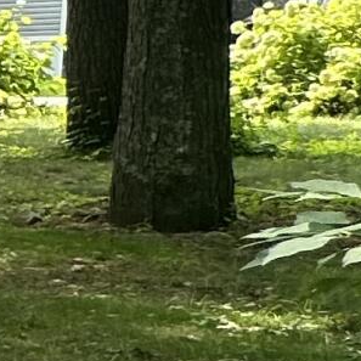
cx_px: -1128
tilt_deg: -8.3
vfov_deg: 13.9
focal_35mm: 125
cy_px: 297
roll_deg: +2.1
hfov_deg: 7.9
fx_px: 1475
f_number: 2.2
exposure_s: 1/176
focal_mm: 2.22
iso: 40
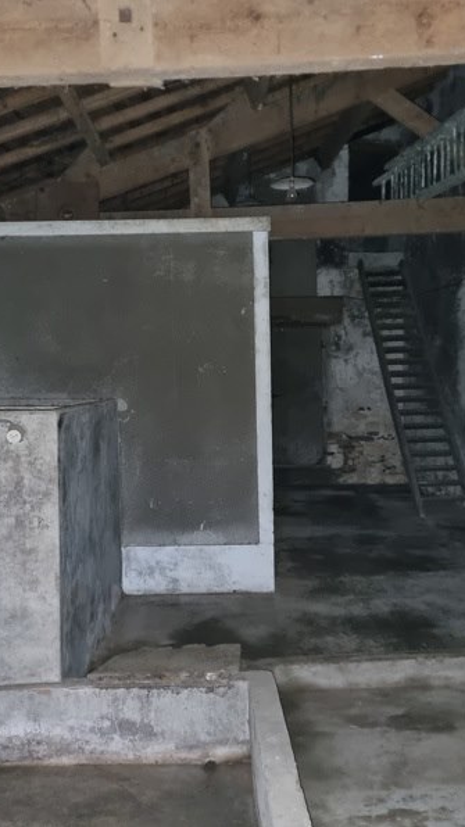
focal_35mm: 38
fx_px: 833
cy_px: 415
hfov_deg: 31.2
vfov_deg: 52.8
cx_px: 228
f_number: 1.8
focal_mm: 5.4
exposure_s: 1/10
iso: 410
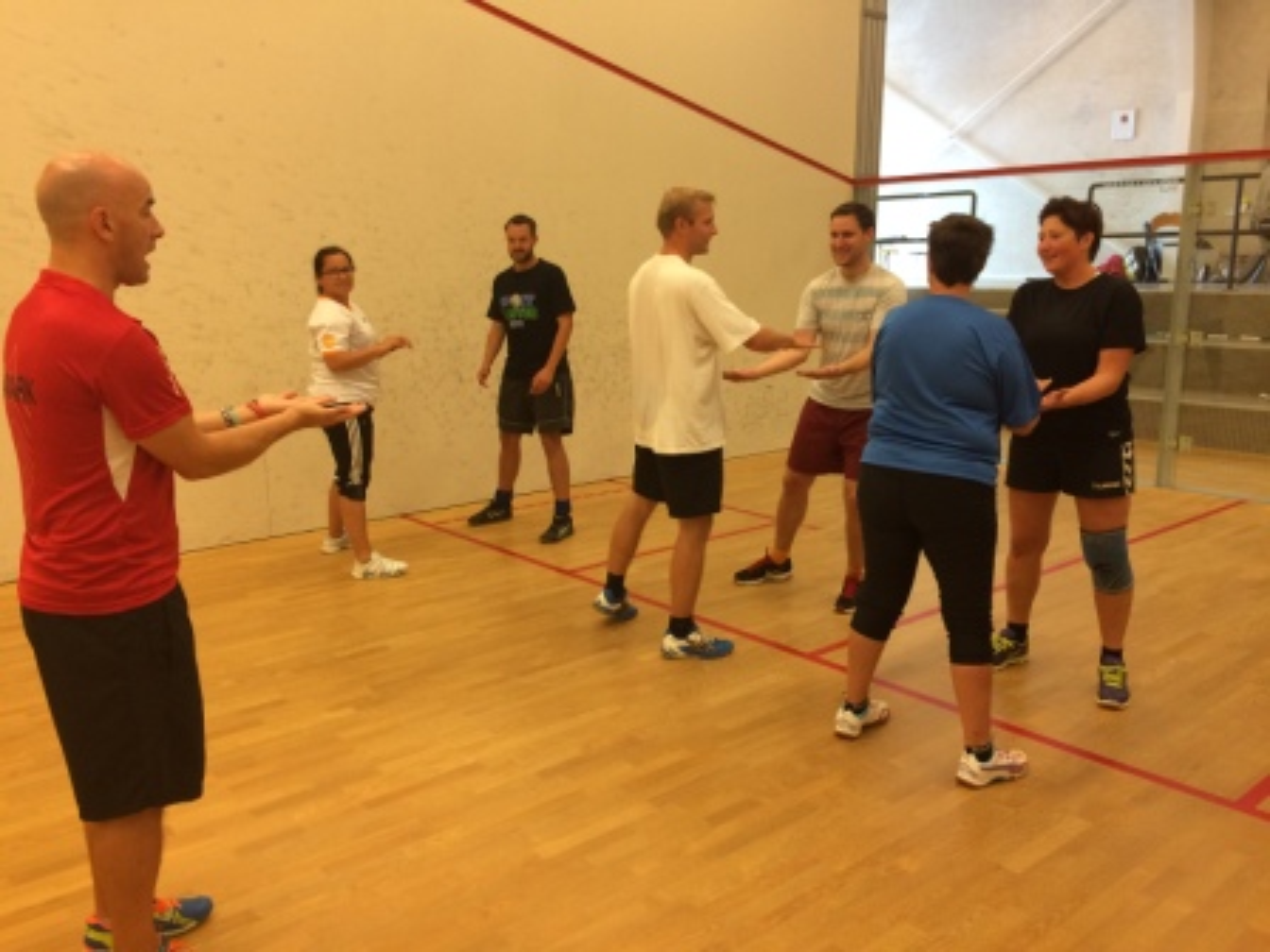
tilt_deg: -11.1
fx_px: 1064
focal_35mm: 29
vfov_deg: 48.2
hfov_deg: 61.7
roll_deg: -0.6
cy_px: 476
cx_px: 635
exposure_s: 1/30
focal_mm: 4.15
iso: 64
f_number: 2.2
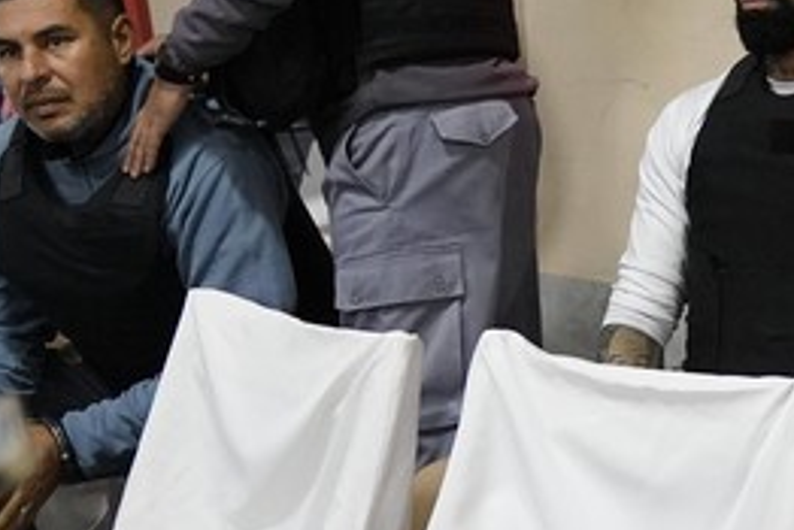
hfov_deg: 18.7
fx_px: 2361
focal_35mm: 107
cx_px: 736
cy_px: 79
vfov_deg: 12.7
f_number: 2.8
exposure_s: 1/200
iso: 5000
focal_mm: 26
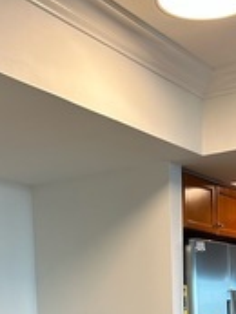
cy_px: 381
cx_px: 93
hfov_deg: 19.6
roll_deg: +1.7
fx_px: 681
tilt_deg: -5.0
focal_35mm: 75
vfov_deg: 23.6
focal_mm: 5.7
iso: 125
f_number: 1.5
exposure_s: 1/120
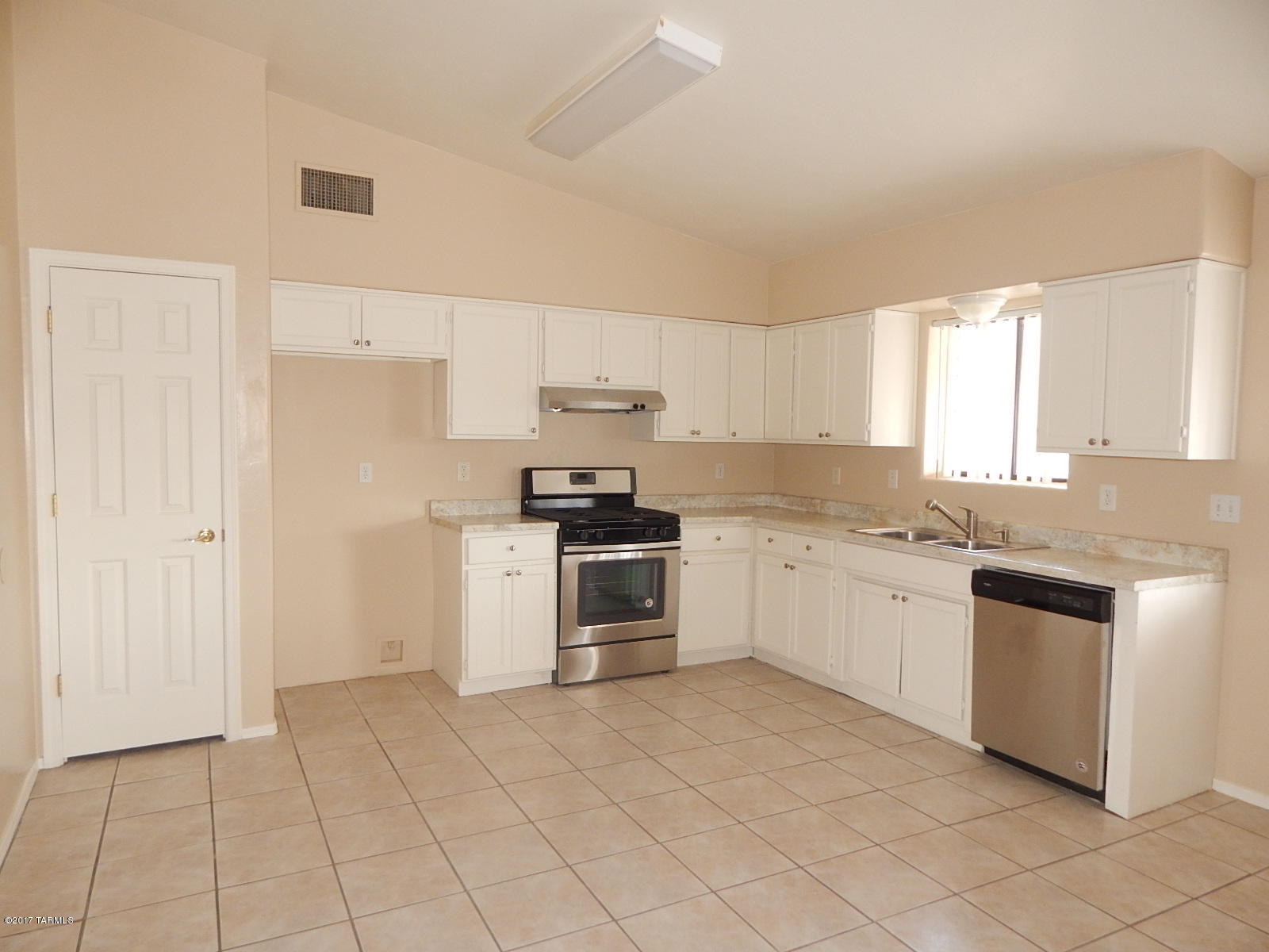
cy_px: 476
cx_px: 634
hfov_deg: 76.4
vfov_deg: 61.1
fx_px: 807
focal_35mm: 22
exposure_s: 1/30
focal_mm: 4
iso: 220
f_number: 3
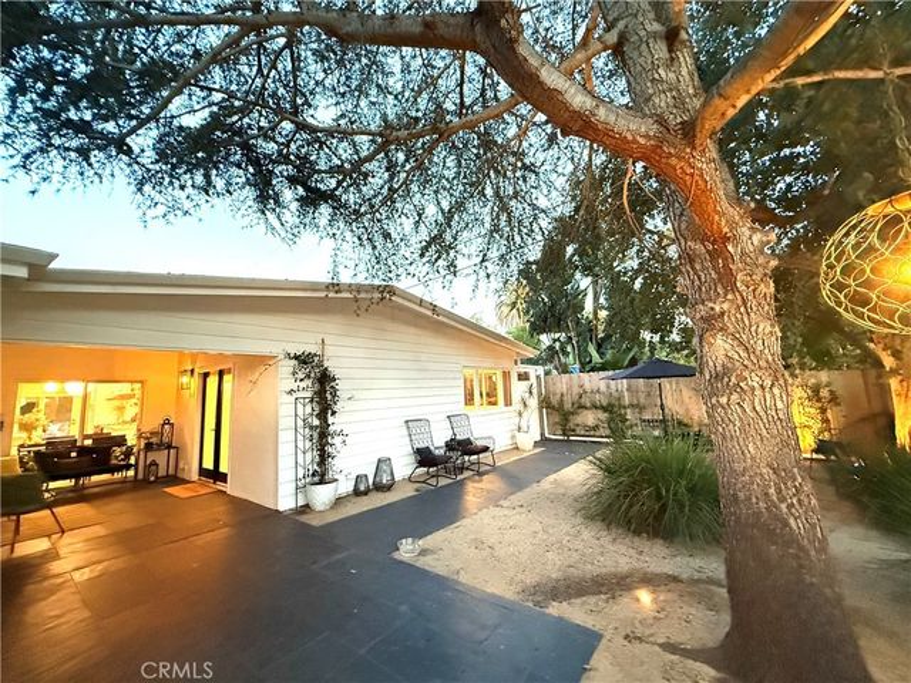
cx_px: 456
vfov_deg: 85.7
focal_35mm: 14
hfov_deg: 102.1
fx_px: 368
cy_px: 342
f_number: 2.2
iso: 1000
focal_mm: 2.22
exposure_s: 1/60
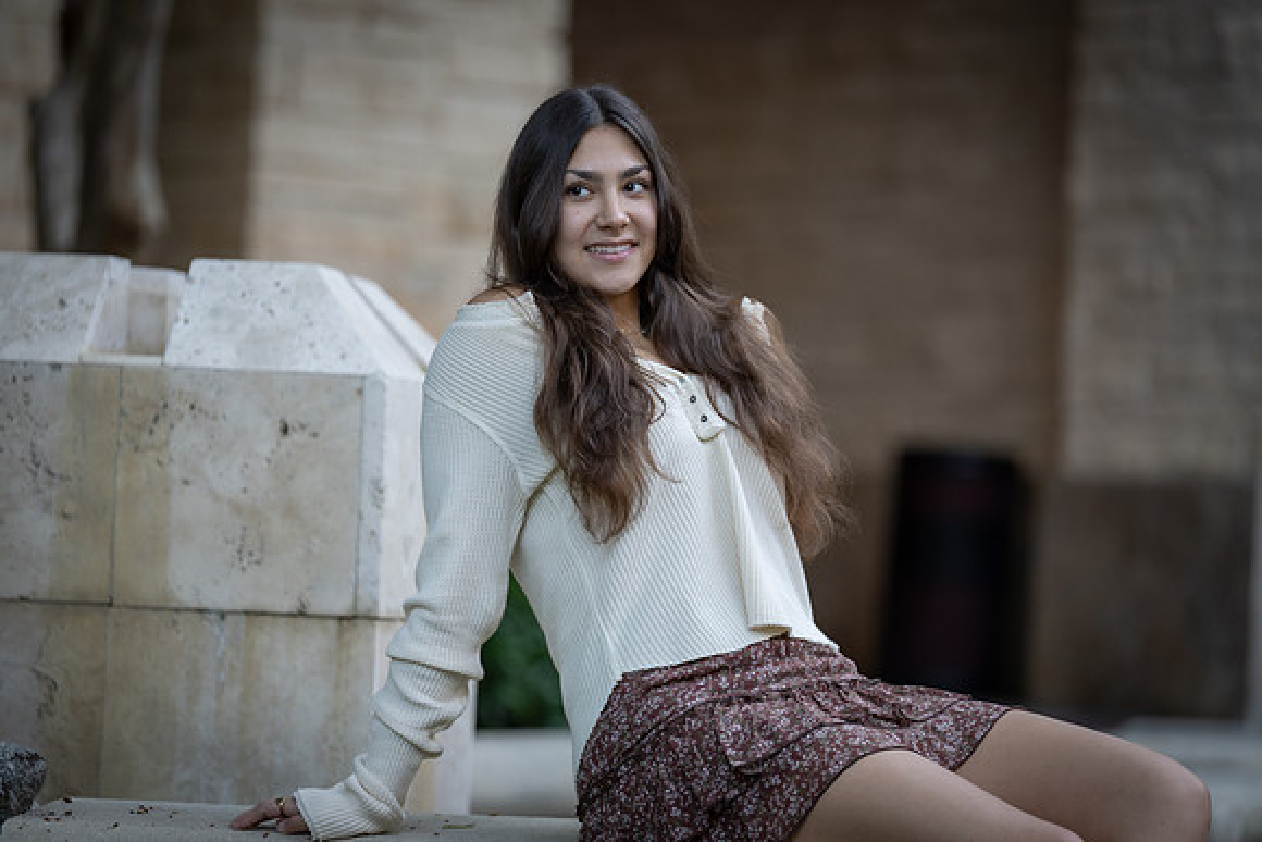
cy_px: 421
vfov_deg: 8.4
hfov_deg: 12.6
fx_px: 5715
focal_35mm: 163
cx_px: 631
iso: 500
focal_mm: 163
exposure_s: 1/320
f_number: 2.8
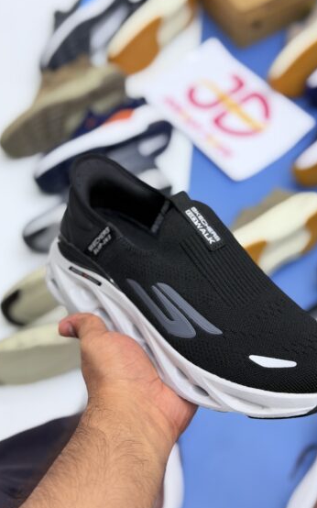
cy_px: 251
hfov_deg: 24.4
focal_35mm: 53
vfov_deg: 38.2
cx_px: 186
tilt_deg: -56.5
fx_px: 733
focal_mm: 6.76
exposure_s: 1/218
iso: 50
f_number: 1.78
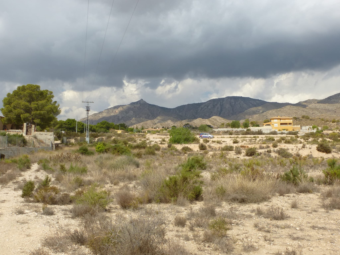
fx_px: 295
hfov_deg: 60.0
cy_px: 128
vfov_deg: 46.8
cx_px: 170
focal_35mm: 30
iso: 100
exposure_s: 1/1300
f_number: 4
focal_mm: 5.4
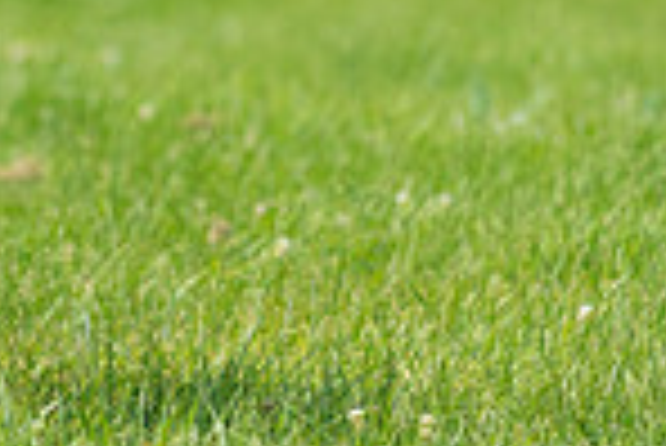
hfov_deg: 2.0
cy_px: -146
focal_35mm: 1045
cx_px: -68
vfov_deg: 1.3
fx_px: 19351
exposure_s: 1/4000
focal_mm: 266
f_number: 5.6
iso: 1250
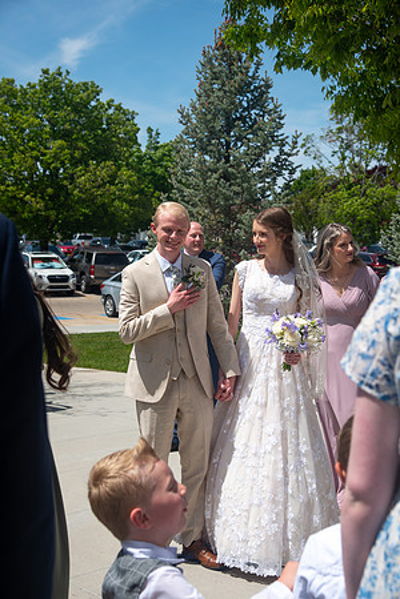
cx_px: 200
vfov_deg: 36.2
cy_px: 300
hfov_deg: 24.6
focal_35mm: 55
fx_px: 917
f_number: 6.3
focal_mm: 55
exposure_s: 1/400
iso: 100
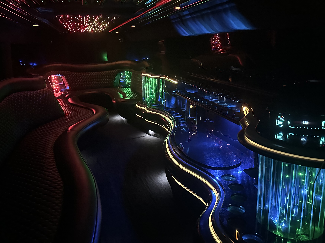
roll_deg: +3.8
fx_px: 263
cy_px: 115
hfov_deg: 63.4
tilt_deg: -15.4
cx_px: 149
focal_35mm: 28
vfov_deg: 49.7
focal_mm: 6.86
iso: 12500
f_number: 1.78
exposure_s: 1/15
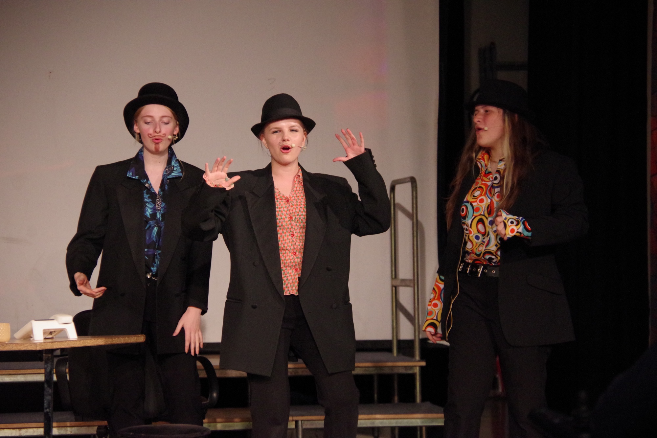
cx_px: 328
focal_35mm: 150
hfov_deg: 13.7
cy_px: 219
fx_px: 2737
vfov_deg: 9.1
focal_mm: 100
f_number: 5.6
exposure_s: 1/500
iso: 6400
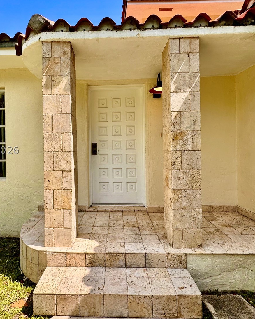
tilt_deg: -0.1
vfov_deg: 80.3
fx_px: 189
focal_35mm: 20
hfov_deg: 67.7
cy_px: 150
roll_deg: +0.2
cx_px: 108
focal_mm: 2.22
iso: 50
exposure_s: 1/1299
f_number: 2.2
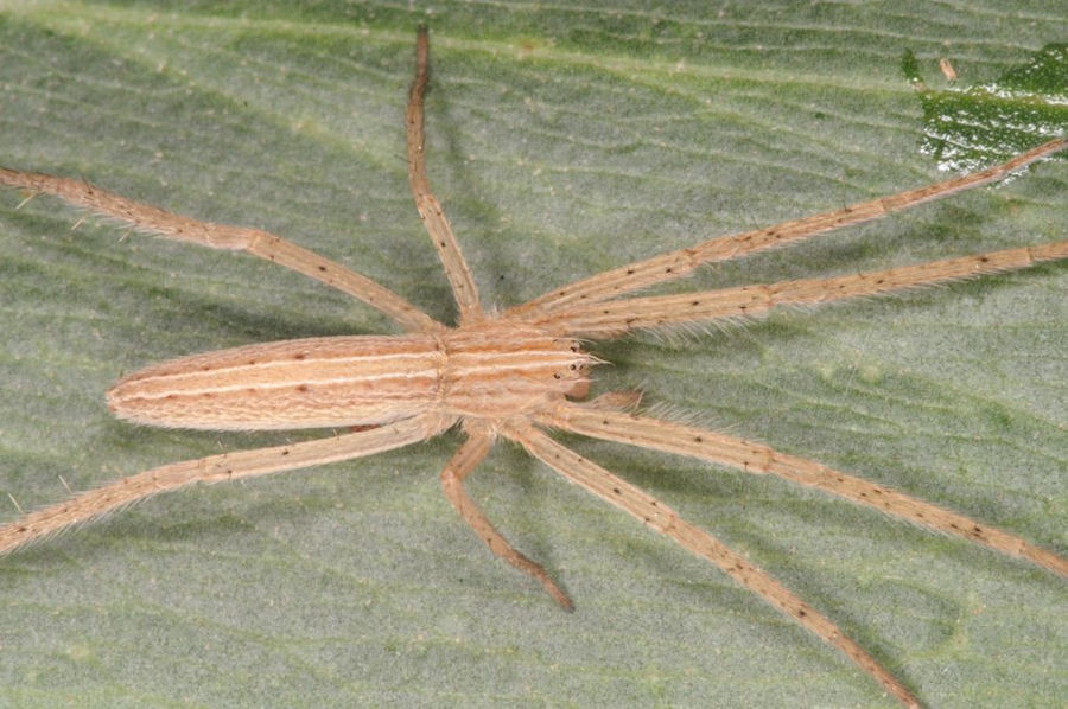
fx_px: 4445
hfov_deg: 13.7
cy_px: 354
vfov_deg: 9.1
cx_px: 534
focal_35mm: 150
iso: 200
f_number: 19
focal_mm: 100
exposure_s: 1/125
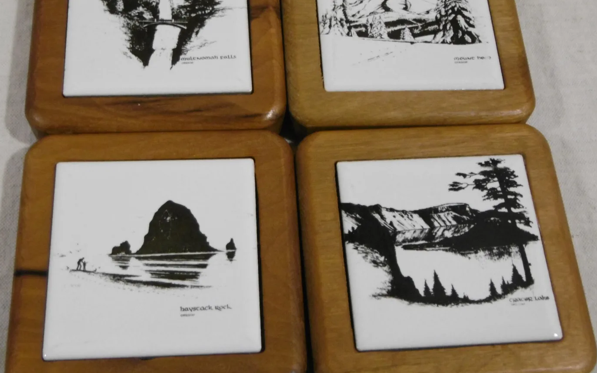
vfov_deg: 24.4
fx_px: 862
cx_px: 282
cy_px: 148
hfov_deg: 38.2
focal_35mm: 53
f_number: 3.8
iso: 400
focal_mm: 7.7
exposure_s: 1/40
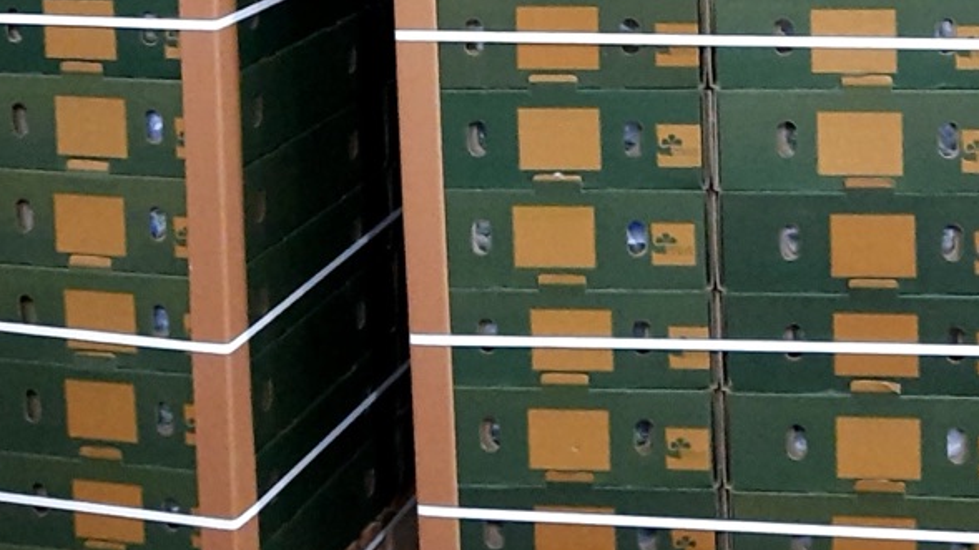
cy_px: -253
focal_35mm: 74
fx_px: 1921
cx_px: 638
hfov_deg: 28.4
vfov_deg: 15.2
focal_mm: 4.6
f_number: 2
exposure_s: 1/20
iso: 640
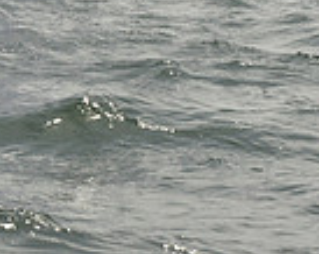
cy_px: -419
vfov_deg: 4.1
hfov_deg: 5.3
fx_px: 3448
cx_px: 41
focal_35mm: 366
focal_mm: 92
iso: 400
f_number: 10
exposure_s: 1/1600
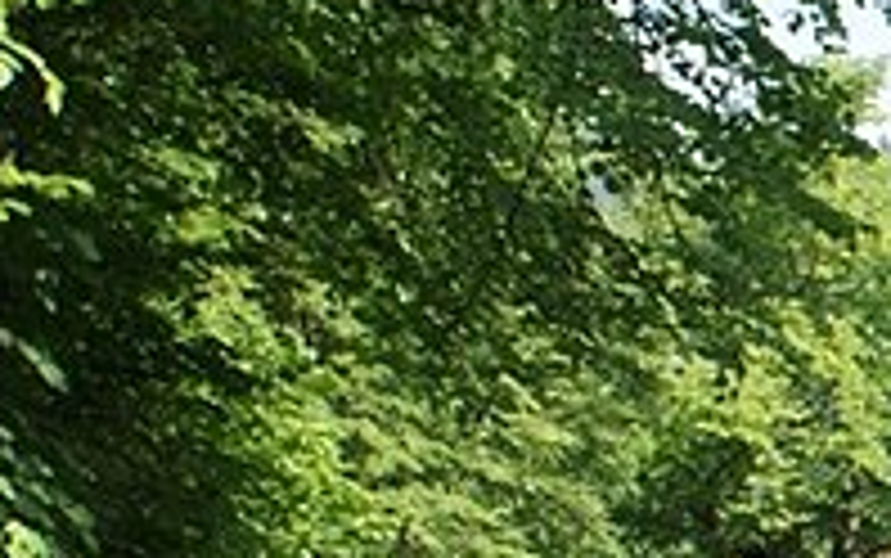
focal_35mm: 167
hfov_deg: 11.9
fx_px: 4058
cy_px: 207
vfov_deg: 7.9
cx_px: 1413
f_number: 8
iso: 100
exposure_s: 1/80
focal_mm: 24
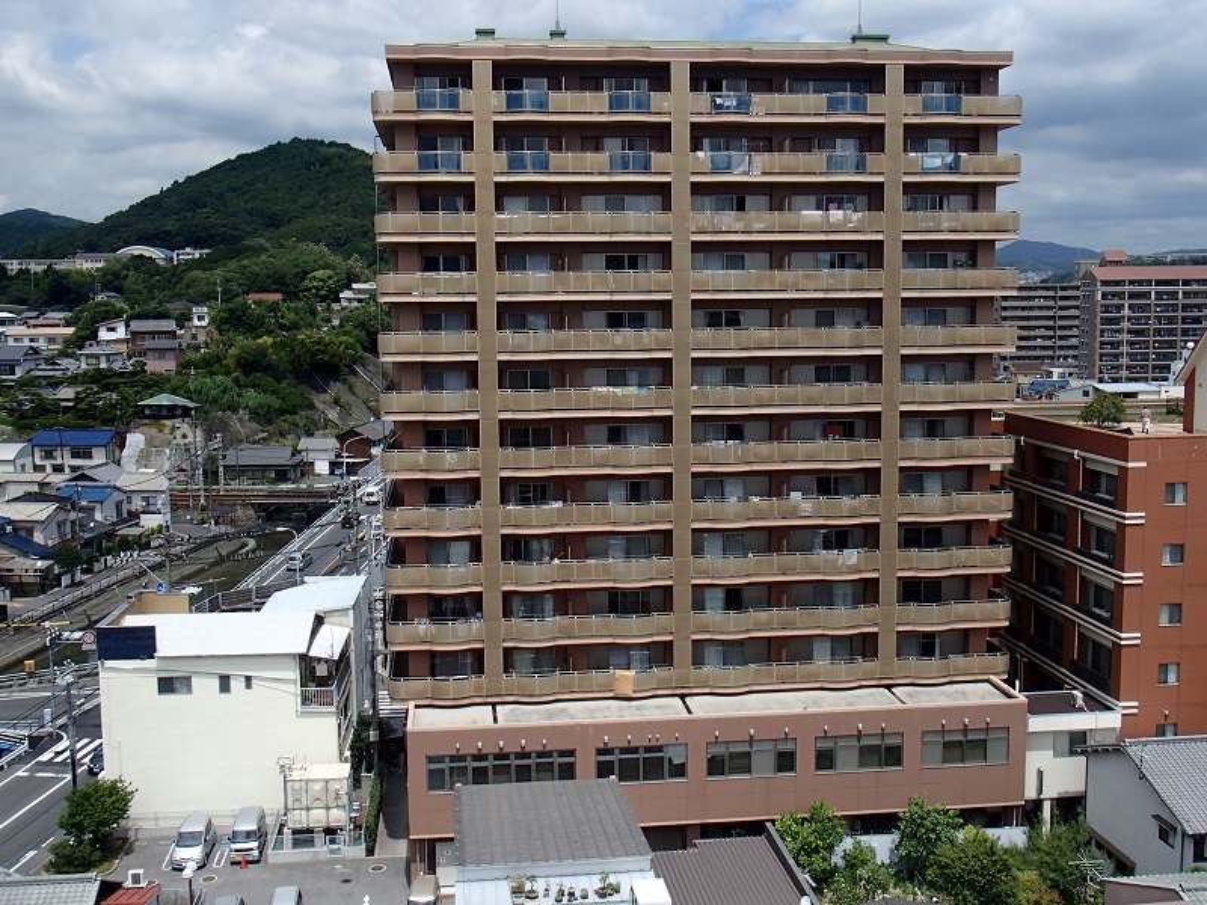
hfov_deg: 49.0
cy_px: 452
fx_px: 1325
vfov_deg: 37.7
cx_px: 604
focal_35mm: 38
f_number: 13
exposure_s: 1/125
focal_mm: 6.83
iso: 100
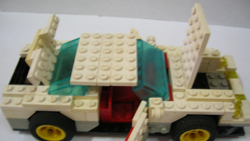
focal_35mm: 38
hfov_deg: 52.8
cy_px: 86
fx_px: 252
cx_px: 127
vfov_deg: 31.1
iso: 100
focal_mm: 5.7
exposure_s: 1/6.8
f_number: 2.9
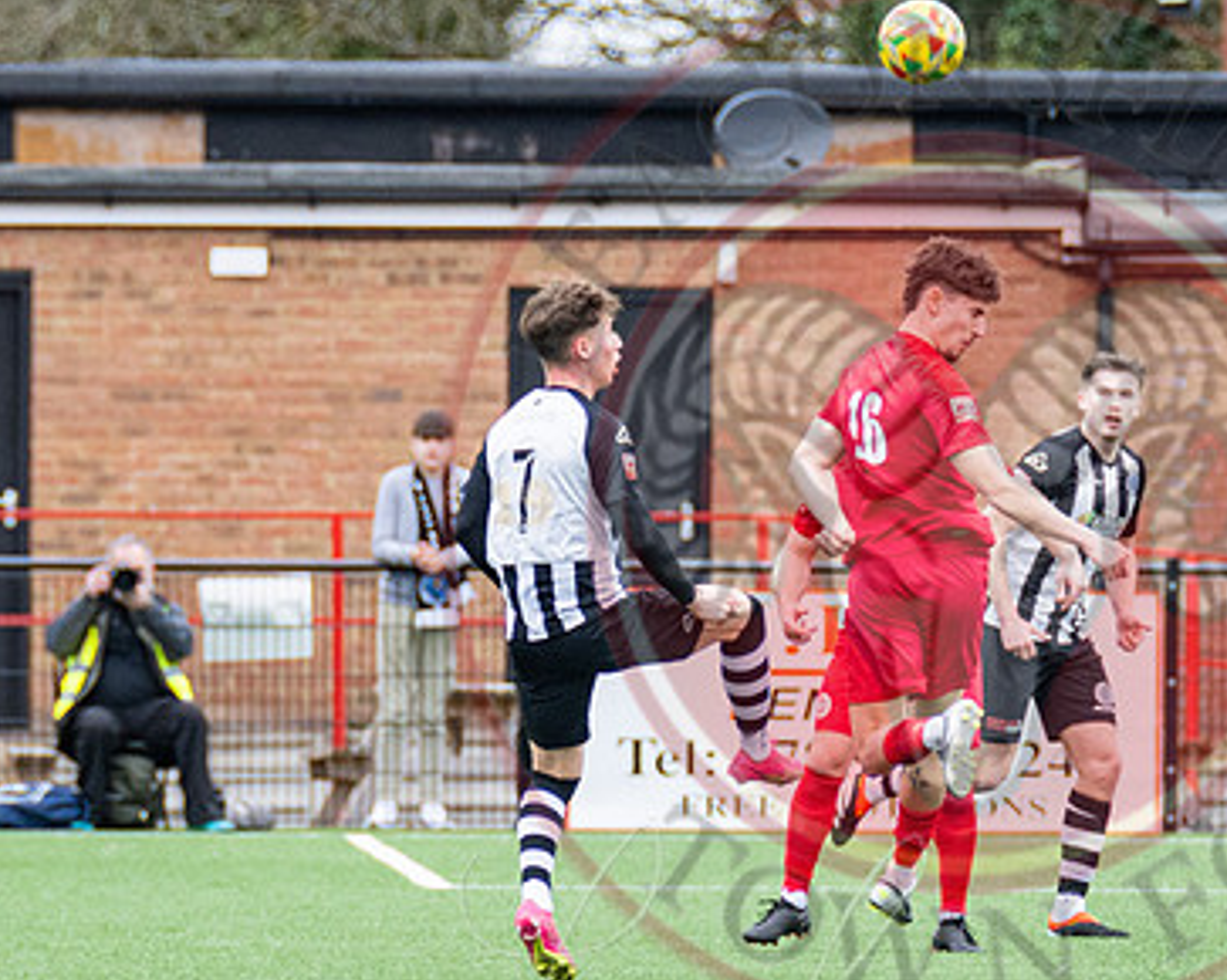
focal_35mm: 684
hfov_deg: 2.8
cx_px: 1009
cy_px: 515
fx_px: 24826
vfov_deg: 2.3
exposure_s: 1/1000
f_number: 4
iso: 800
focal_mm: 200
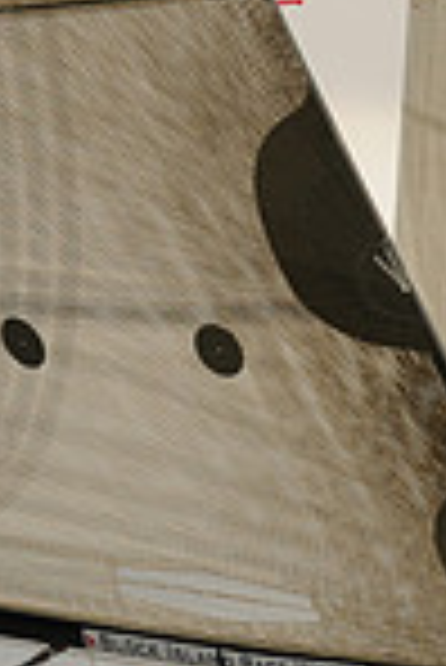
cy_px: 668
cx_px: 248
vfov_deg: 5.0
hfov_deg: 3.4
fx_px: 7601
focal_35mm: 410
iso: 200
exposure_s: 1/640
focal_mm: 70
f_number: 6.3
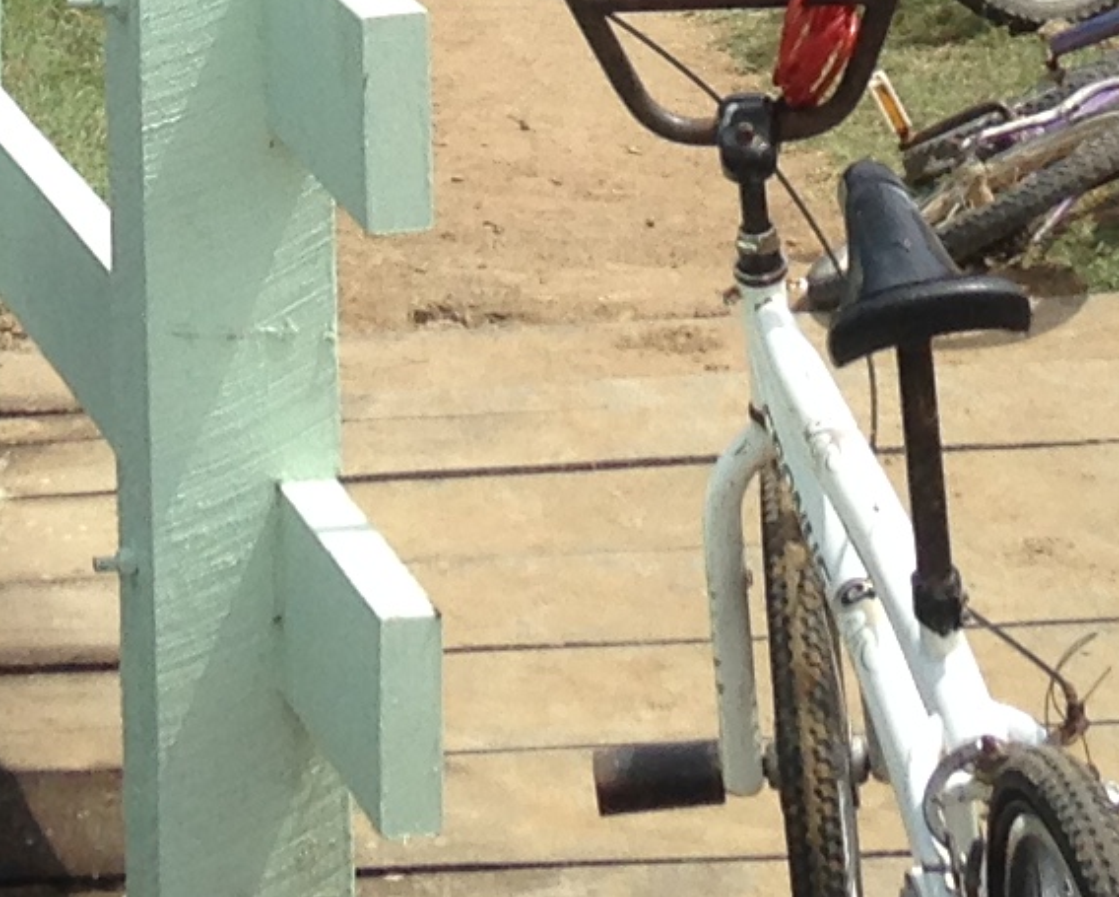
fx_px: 6130
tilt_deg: -0.4
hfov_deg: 10.4
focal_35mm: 185
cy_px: -1228
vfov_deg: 7.8
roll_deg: +2.2
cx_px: 313
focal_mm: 4.12
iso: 50
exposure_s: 1/1695
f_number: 2.4
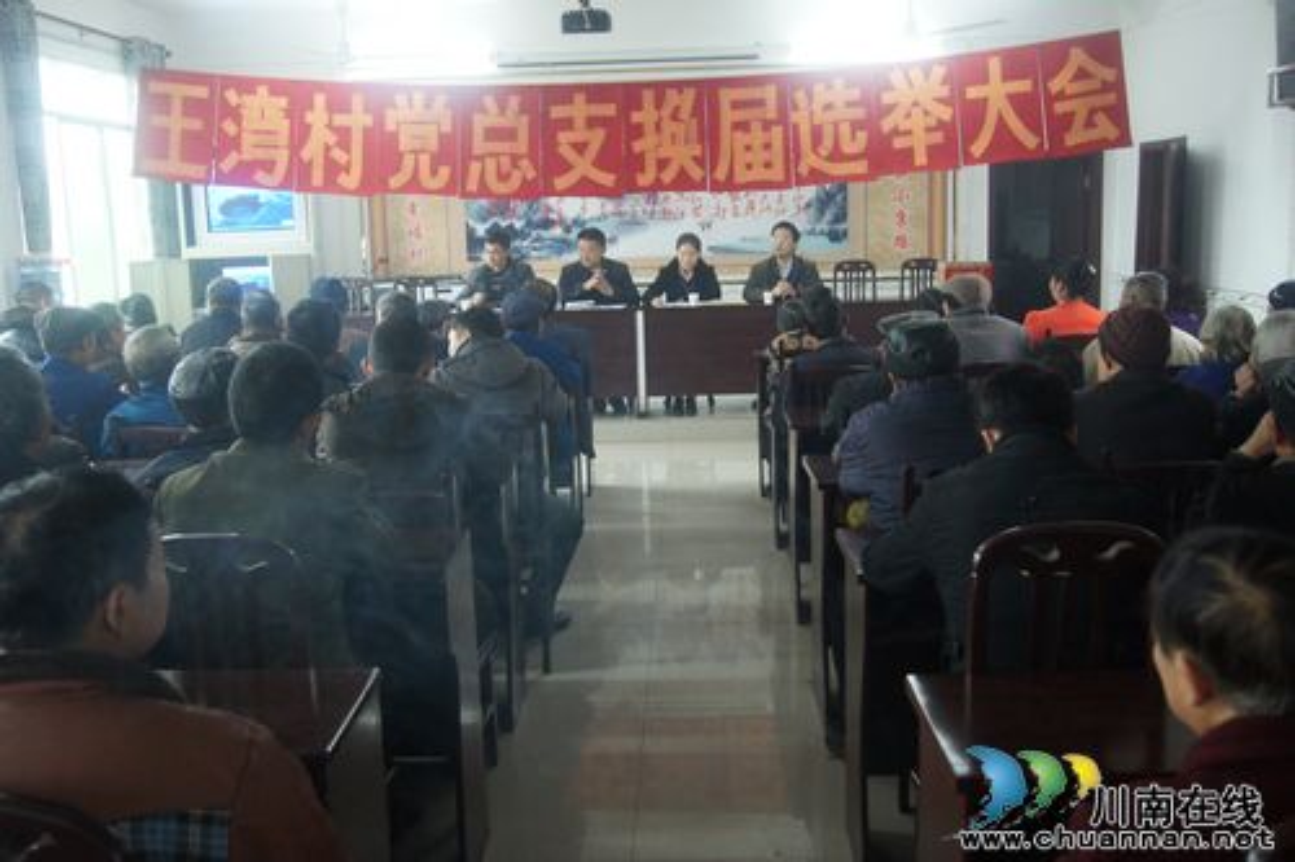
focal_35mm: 36
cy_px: 431
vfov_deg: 36.8
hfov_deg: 53.1
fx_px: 1295
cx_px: 648
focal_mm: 24
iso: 1600
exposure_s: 1/30
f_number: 4
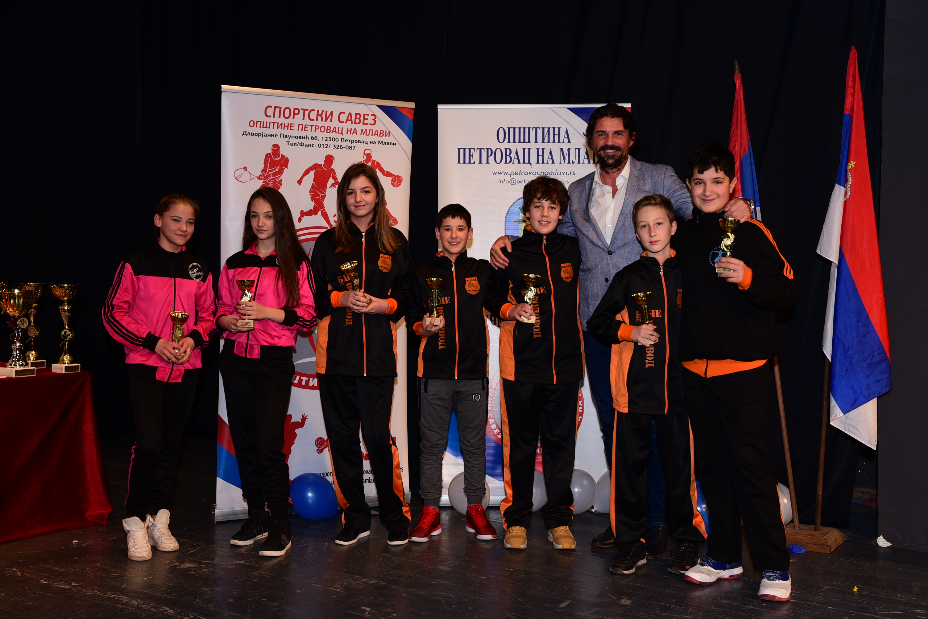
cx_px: 464
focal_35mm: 48
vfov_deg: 28.1
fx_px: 1238
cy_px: 310
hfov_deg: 41.1
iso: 400
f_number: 5
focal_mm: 48
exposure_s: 1/100
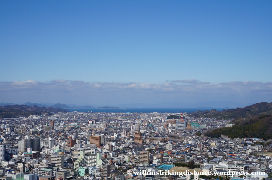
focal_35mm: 46
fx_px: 351
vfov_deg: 28.9
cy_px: 90
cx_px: 136
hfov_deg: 42.4
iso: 200
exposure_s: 1/500
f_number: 13
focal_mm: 31
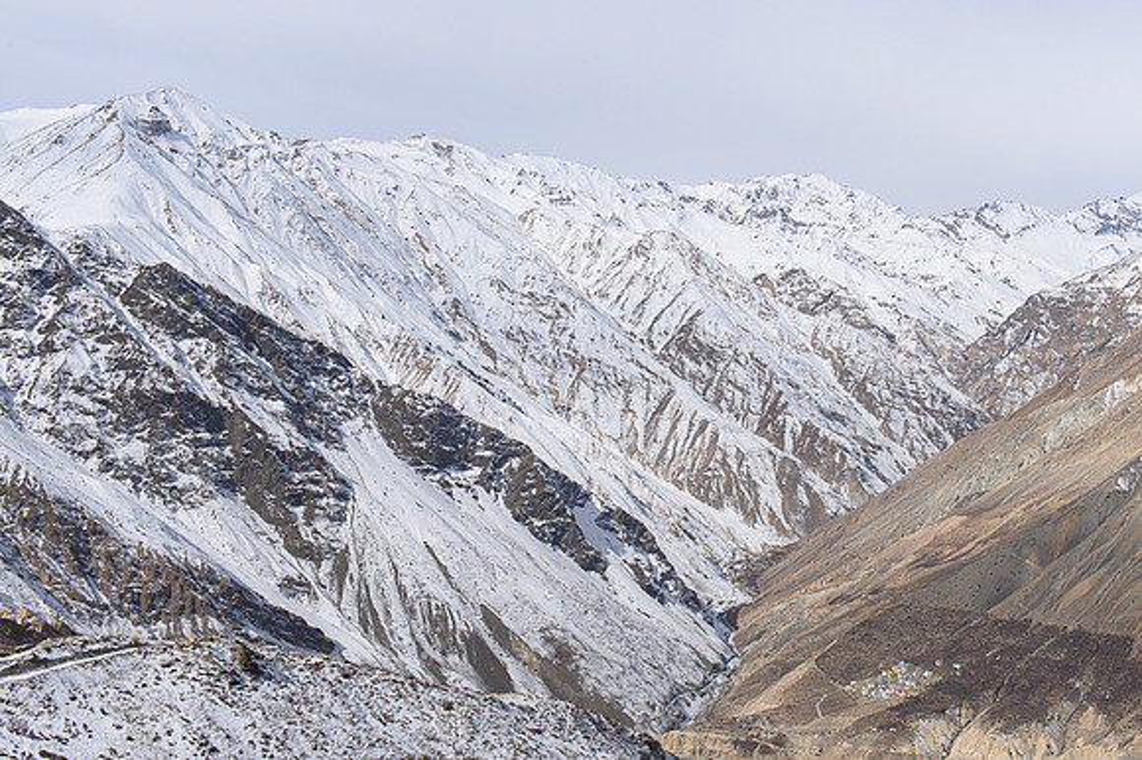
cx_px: 747
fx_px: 1576
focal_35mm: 50
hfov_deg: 39.4
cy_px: 370
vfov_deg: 27.1
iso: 400
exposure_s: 1/1250
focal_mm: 38
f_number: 14
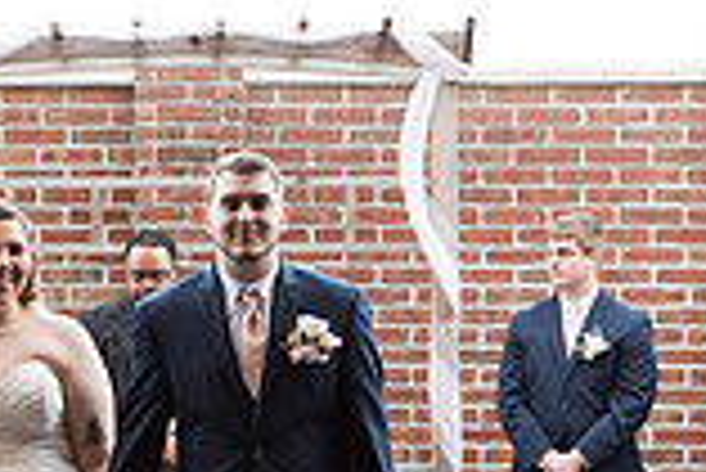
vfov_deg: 9.5
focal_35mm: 144
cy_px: 391
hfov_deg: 14.1
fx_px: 2827
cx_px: 67
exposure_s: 1/200
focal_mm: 36
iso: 250
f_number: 3.5
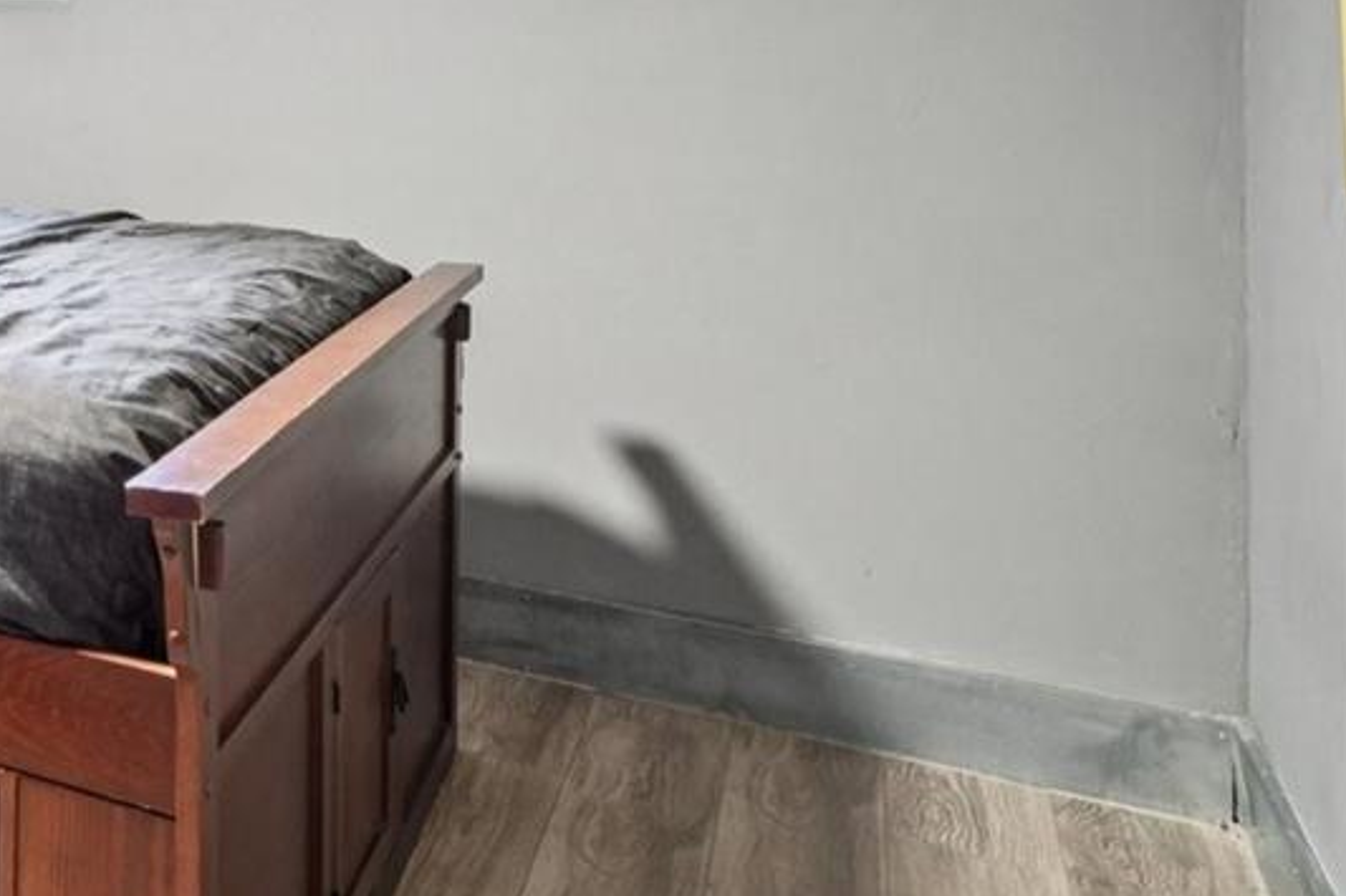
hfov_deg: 28.6
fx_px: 1682
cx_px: -659
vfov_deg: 28.1
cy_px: 8
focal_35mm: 45
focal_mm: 10
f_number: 8
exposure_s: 1/2
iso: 800
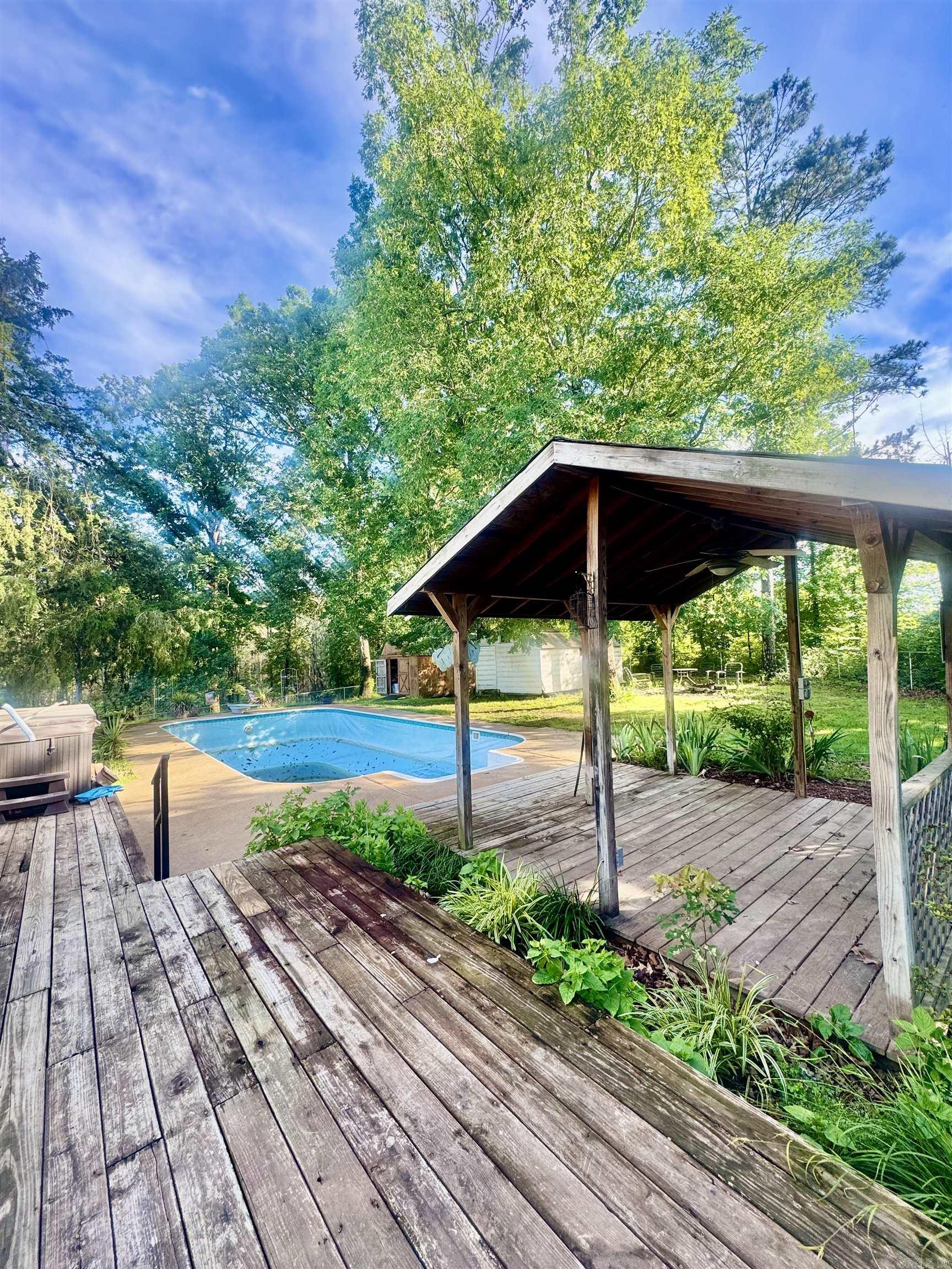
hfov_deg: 85.7
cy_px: 634
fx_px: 513
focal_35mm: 14
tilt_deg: +2.8
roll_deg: +1.6
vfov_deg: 102.1
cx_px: 476
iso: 40
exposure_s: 1/145
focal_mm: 2.22
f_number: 2.2
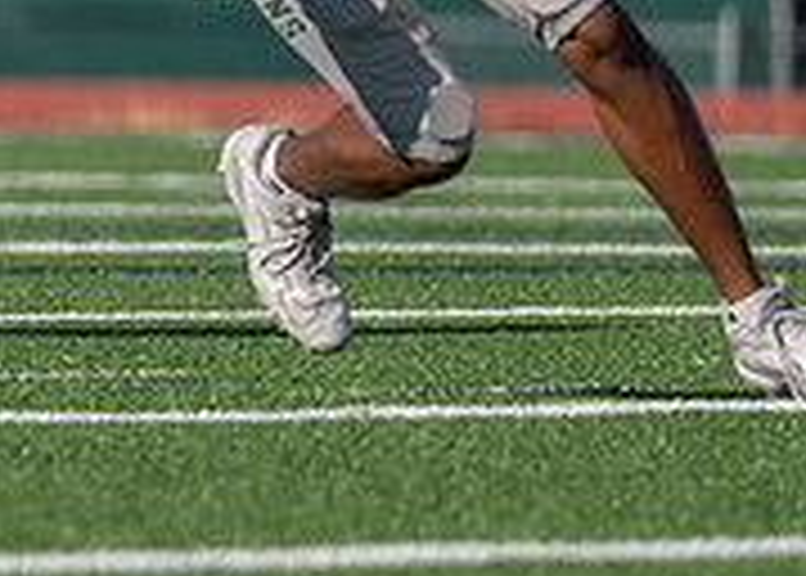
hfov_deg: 1.9
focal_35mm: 1076
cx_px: -829
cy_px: -101
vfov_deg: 1.3
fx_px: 24640
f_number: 2.8
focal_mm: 200
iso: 100
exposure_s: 1/2500
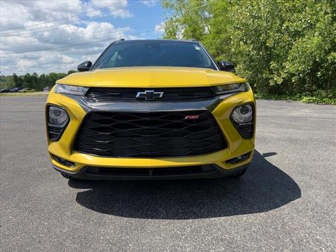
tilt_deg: -11.4
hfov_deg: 71.6
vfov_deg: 56.8
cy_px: 126
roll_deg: +3.0
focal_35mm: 24
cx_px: 168
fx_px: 233
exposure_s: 1/3425
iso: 80
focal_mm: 6.76
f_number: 1.78
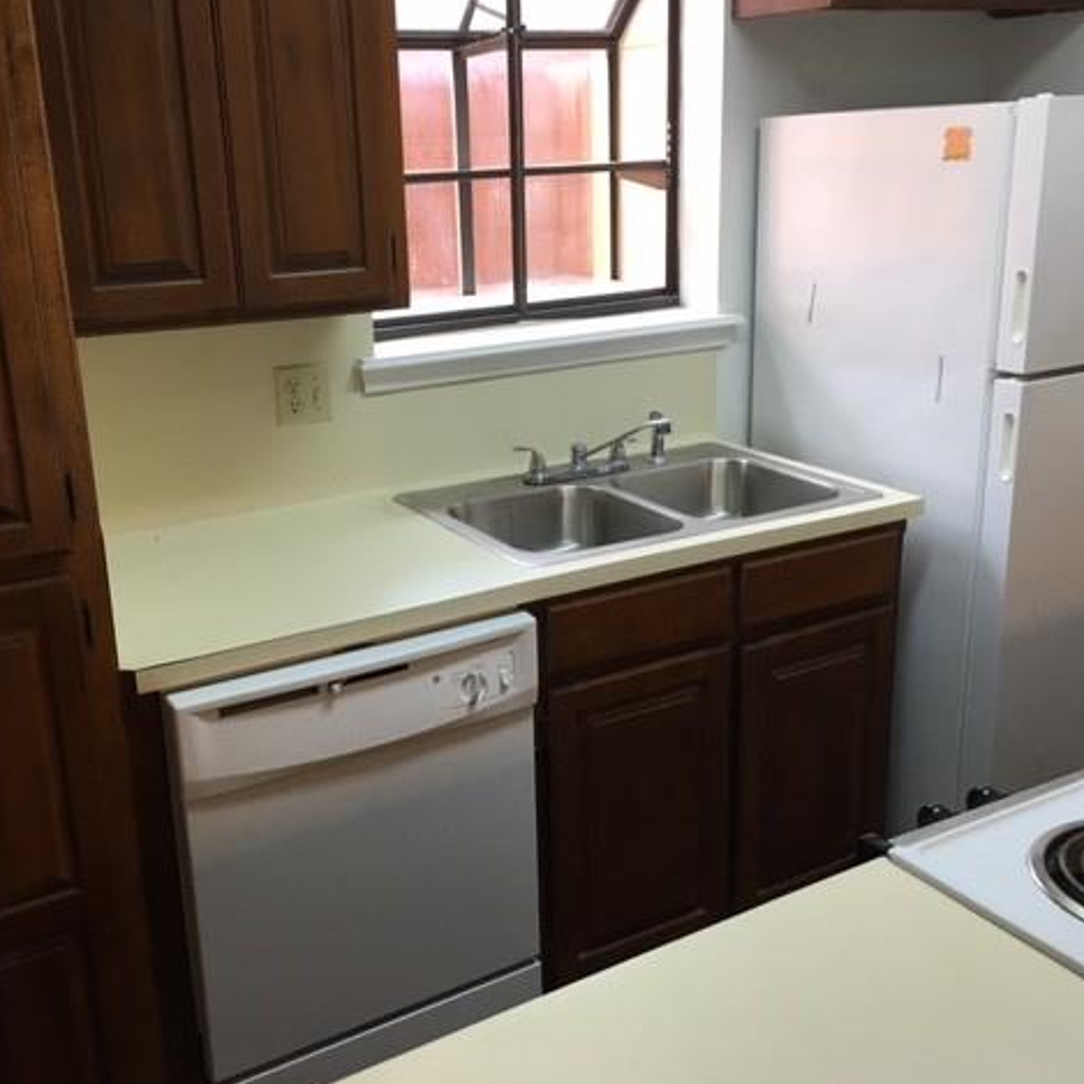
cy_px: 543
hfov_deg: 47.2
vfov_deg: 47.2
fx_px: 1240
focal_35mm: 35
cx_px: 495
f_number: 2.2
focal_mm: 4.15
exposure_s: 1/30
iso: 25
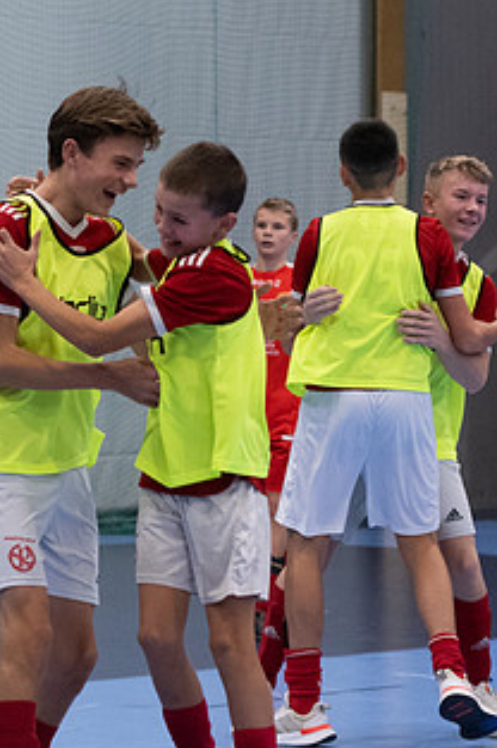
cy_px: 458
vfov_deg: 9.6
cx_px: 330
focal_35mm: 214
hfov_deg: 6.4
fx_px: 4441
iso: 4000
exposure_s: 1/400
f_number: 3.2
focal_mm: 70
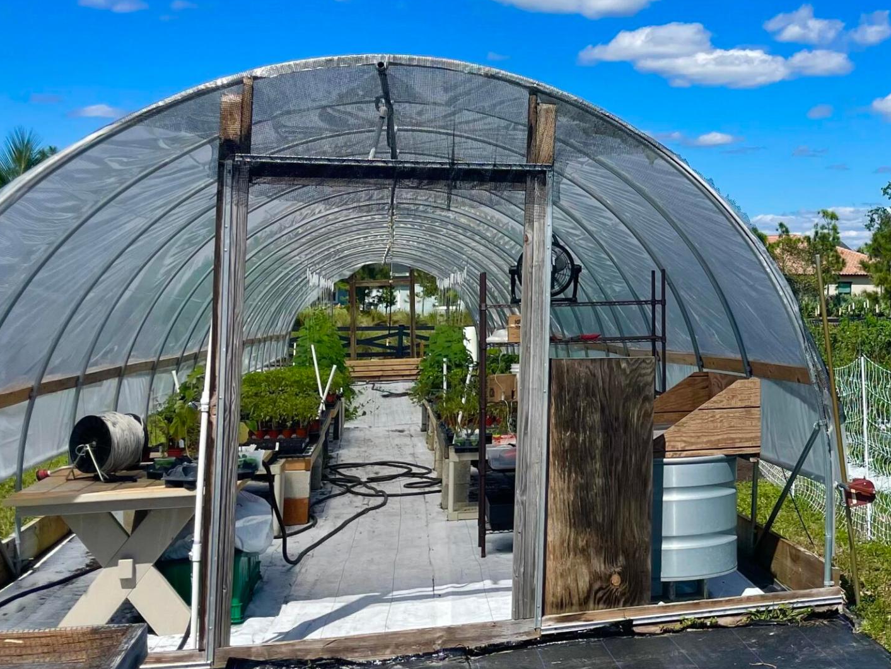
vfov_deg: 27.3
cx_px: 825
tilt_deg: +5.3
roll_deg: -0.3
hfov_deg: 33.9
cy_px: 191
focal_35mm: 53
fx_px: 1364
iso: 32
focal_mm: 4.2
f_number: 1.6
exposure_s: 1/5556
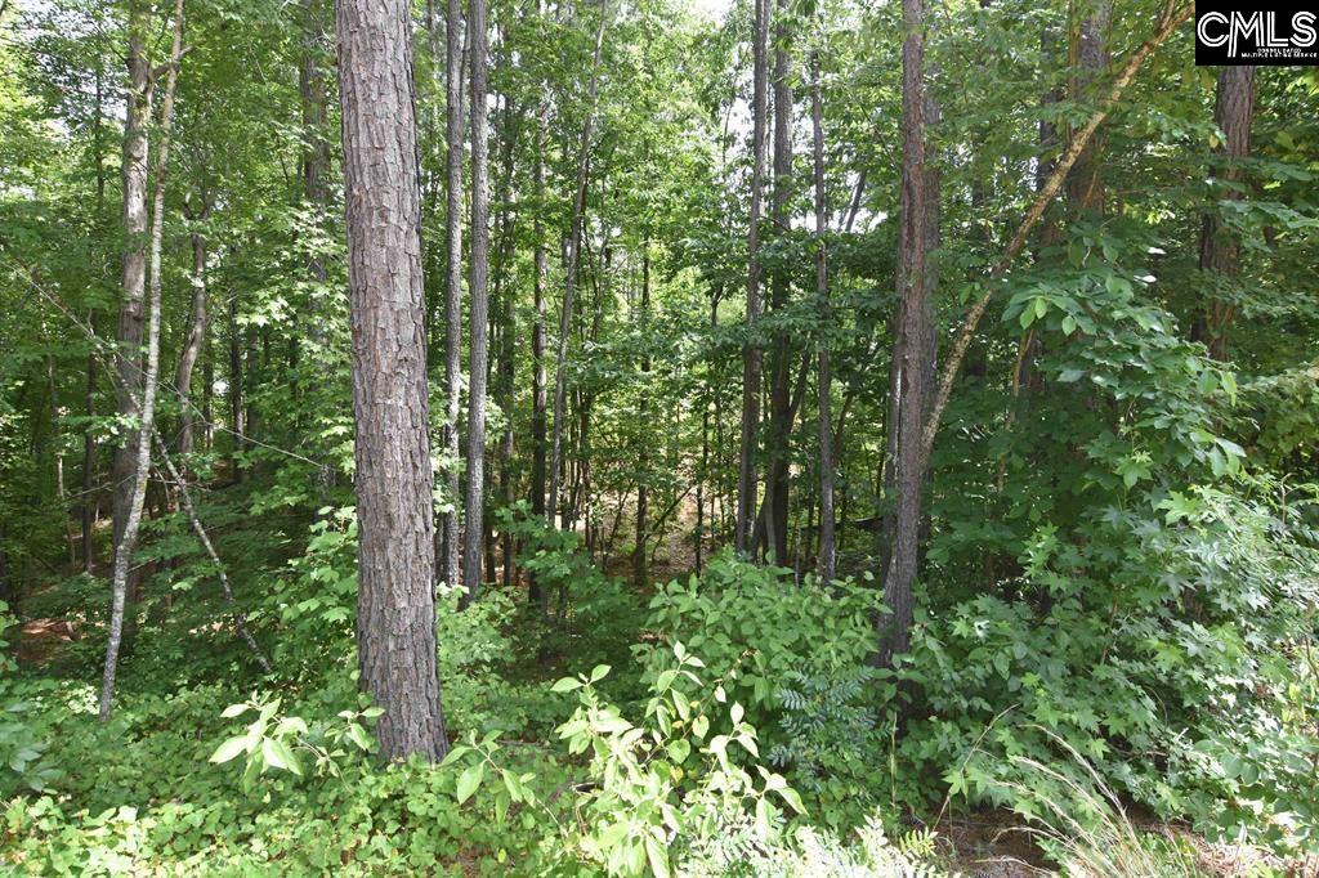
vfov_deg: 67.3
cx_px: 660
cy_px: 439
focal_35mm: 18
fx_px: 659
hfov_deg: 90.0
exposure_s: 1/200
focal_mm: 12
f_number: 7.1
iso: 800
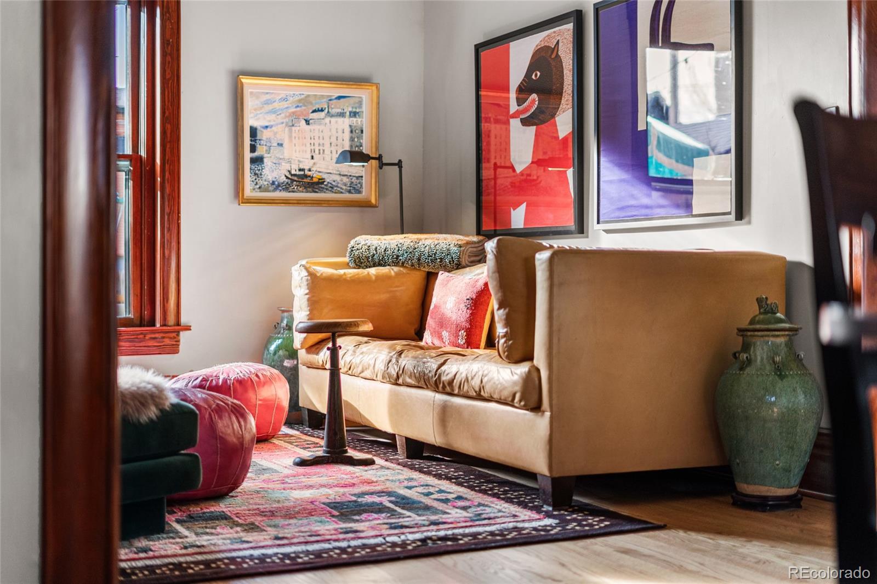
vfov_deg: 27.0
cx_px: 438
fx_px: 1218
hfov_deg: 39.6
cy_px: 292
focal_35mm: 50
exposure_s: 1/80
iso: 640
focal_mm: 50
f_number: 1.8
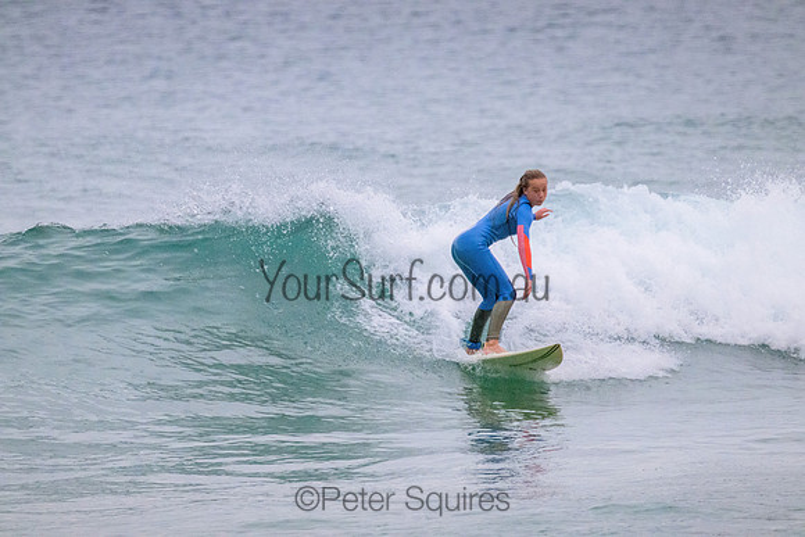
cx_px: 402
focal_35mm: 800
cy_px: 268
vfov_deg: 1.7
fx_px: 17892
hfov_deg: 2.6
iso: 10000
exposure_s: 1/1600
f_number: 11
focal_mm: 800
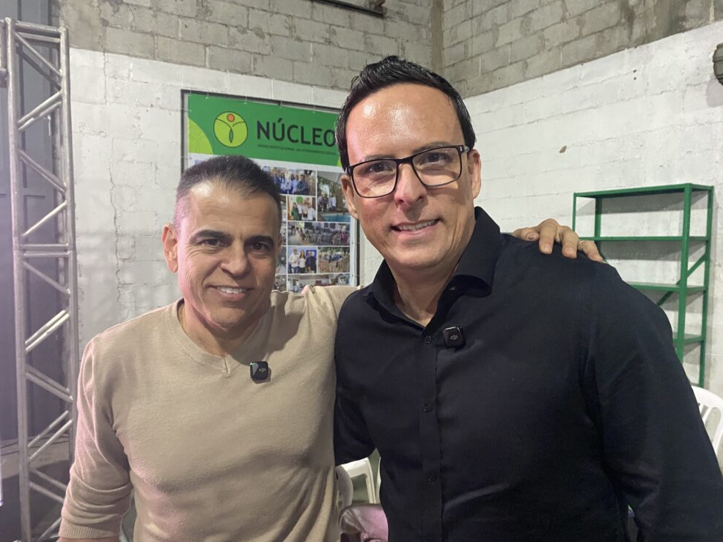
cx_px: 368
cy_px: 278
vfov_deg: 51.4
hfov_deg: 65.3
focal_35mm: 27
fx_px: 564
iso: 640
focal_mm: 4.25
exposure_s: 1/30
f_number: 1.8
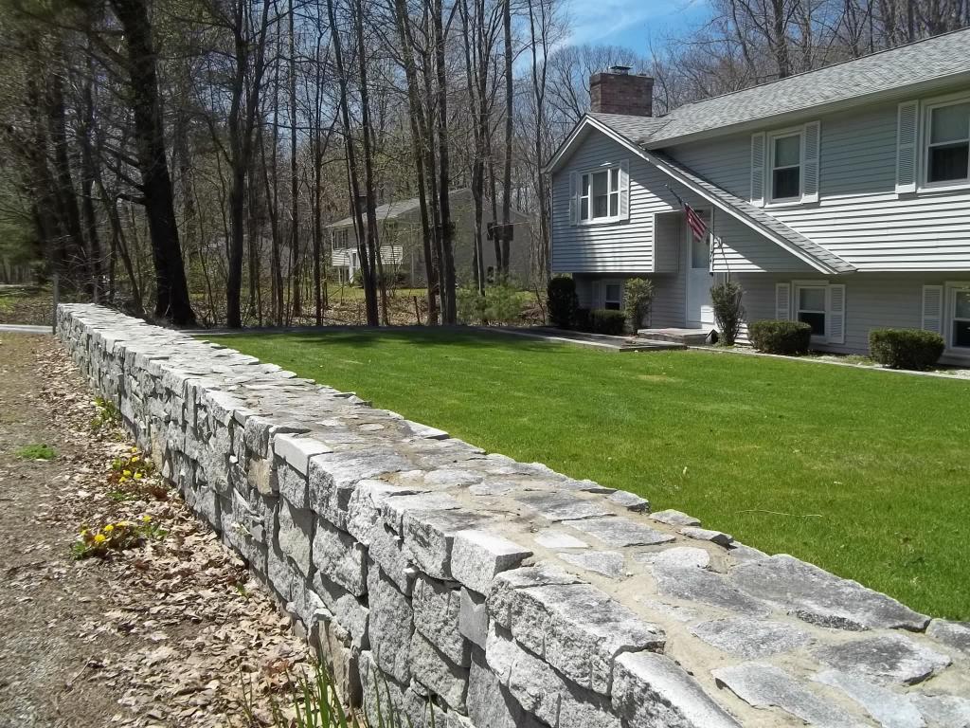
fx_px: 897
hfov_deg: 56.8
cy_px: 364
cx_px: 485
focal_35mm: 32
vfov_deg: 44.2
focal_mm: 5.7
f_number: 8.8
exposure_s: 1/125
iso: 64
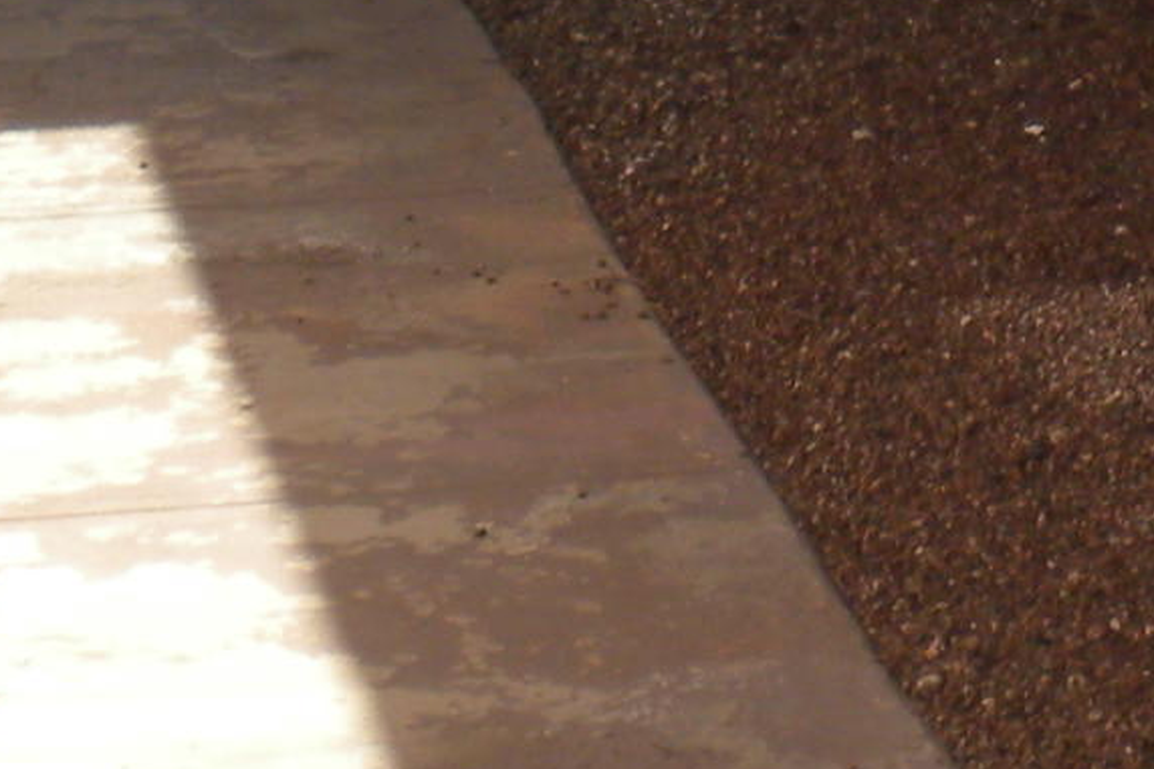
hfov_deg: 10.2
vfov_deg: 6.7
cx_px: 904
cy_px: -293
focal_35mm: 202
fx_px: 6473
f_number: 3.5
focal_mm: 6.6
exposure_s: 1/520
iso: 64
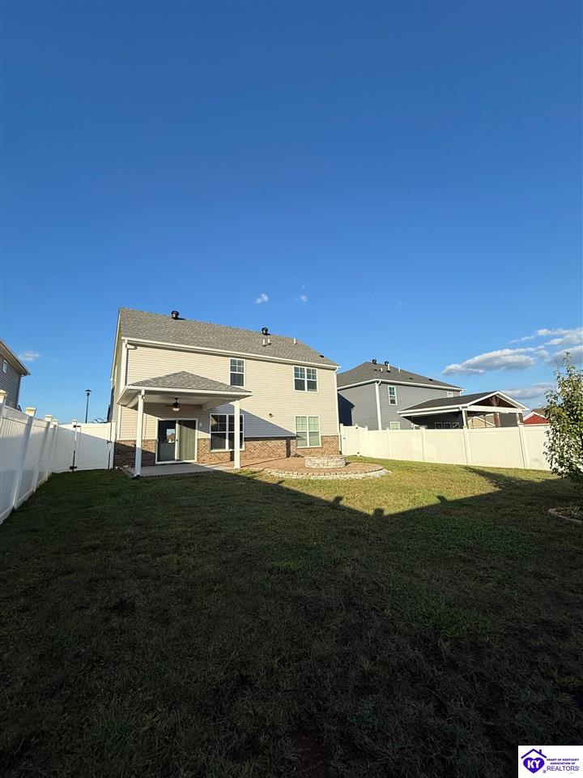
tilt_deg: +10.5
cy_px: 389
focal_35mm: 14
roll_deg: +1.5
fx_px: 314
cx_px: 292
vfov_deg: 102.1
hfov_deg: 85.7
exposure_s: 1/1961
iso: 50
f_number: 2.2
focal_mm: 2.22
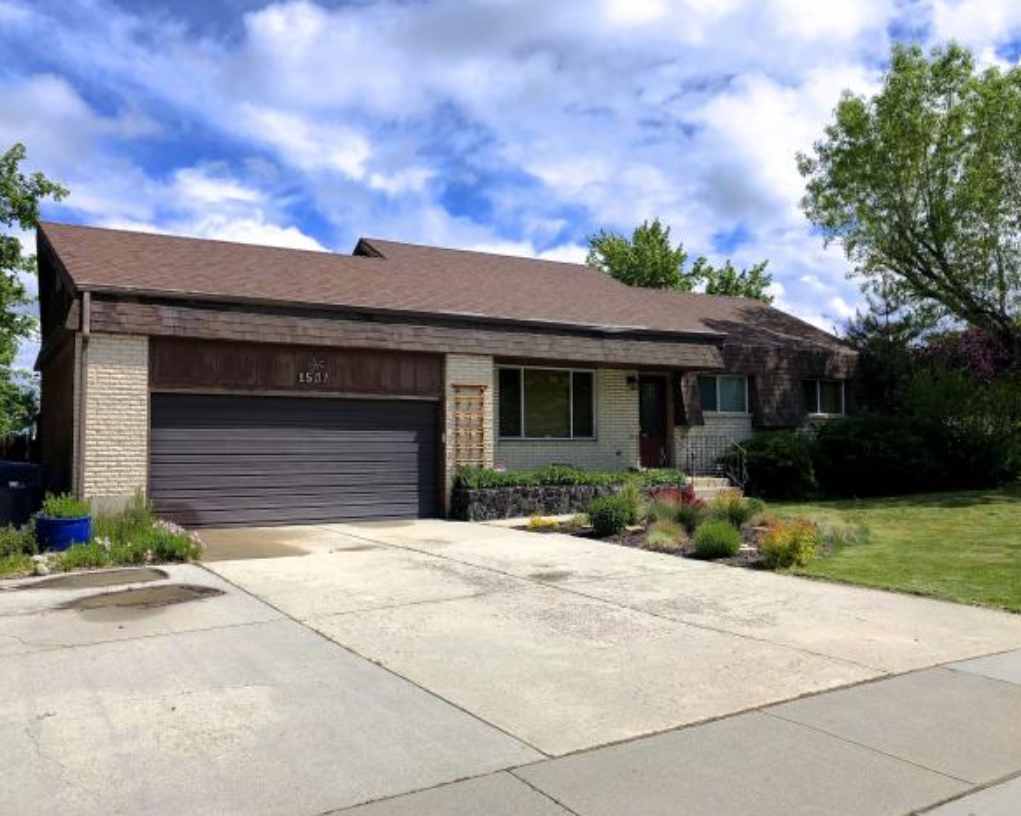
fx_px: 906
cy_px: 413
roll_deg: -0.1
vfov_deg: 48.5
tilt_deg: +1.8
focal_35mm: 30
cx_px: 506
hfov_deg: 58.8
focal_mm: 4
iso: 20
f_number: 1.8
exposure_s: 1/2857
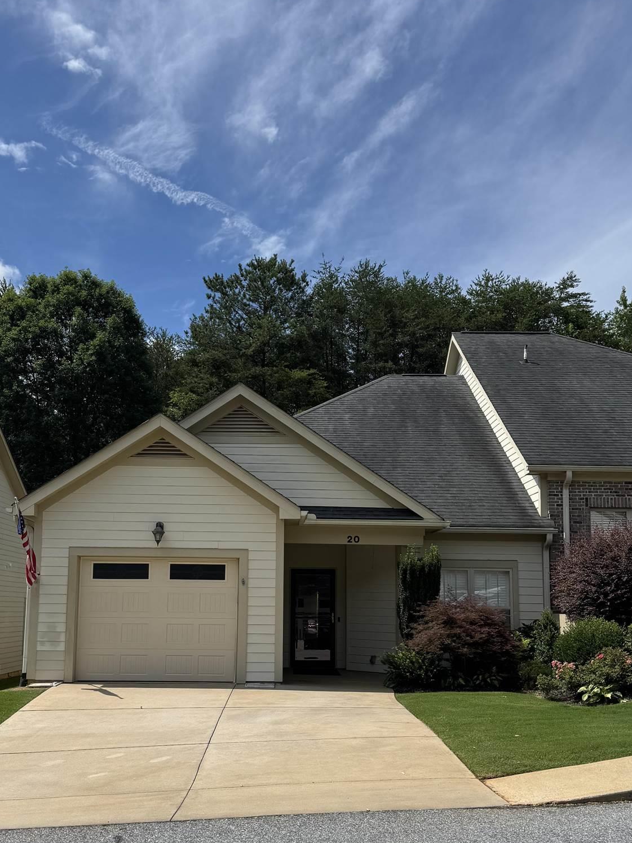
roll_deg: -0.3
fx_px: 900
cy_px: 507
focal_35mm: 37
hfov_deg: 38.6
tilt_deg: +6.7
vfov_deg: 49.8
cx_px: 271
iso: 80
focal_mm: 6.76
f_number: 1.78
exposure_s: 1/6410
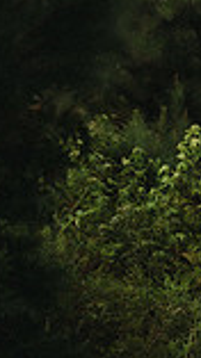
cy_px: 163
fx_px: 2622
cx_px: 612
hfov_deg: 4.2
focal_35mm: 276
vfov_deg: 7.8
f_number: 2.8
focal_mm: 70
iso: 100
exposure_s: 1/320
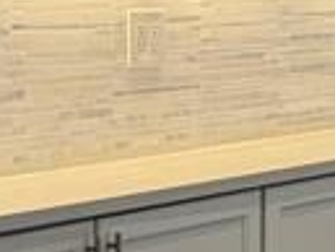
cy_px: 156
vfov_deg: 7.8
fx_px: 1850
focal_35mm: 191
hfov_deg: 10.1
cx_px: 428
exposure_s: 1/120
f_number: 1.78
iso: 160
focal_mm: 6.76
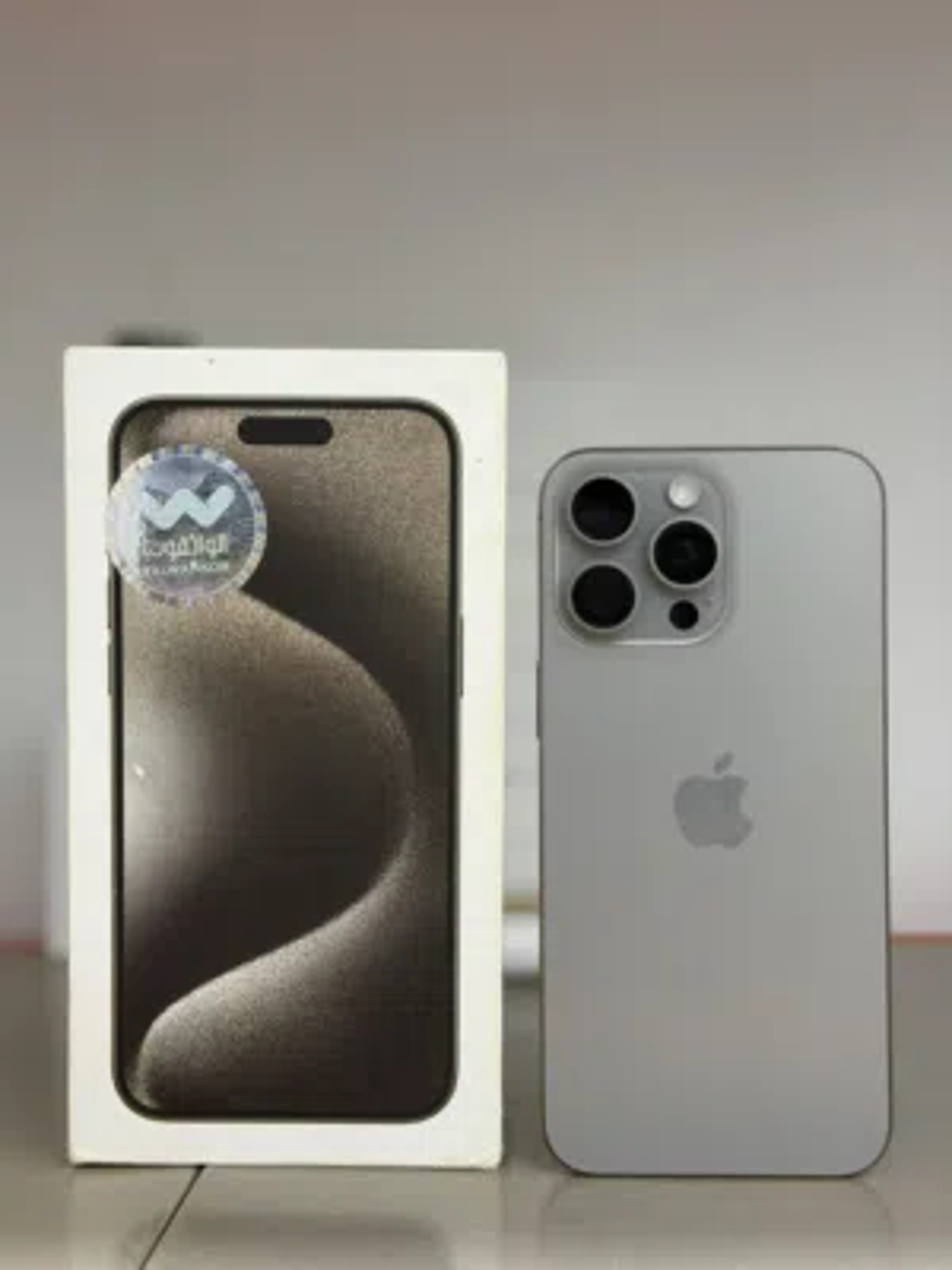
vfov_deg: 39.7
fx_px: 1760
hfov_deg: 30.3
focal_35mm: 48
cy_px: 635
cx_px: 476
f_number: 1.78
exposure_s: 1/50
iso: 200
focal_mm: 6.76
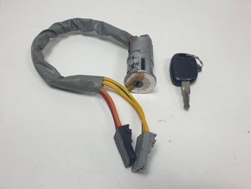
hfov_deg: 67.3
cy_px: 94
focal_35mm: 26
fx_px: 189
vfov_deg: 53.1
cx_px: 126
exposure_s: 1/268
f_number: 2.4
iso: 50
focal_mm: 4.3
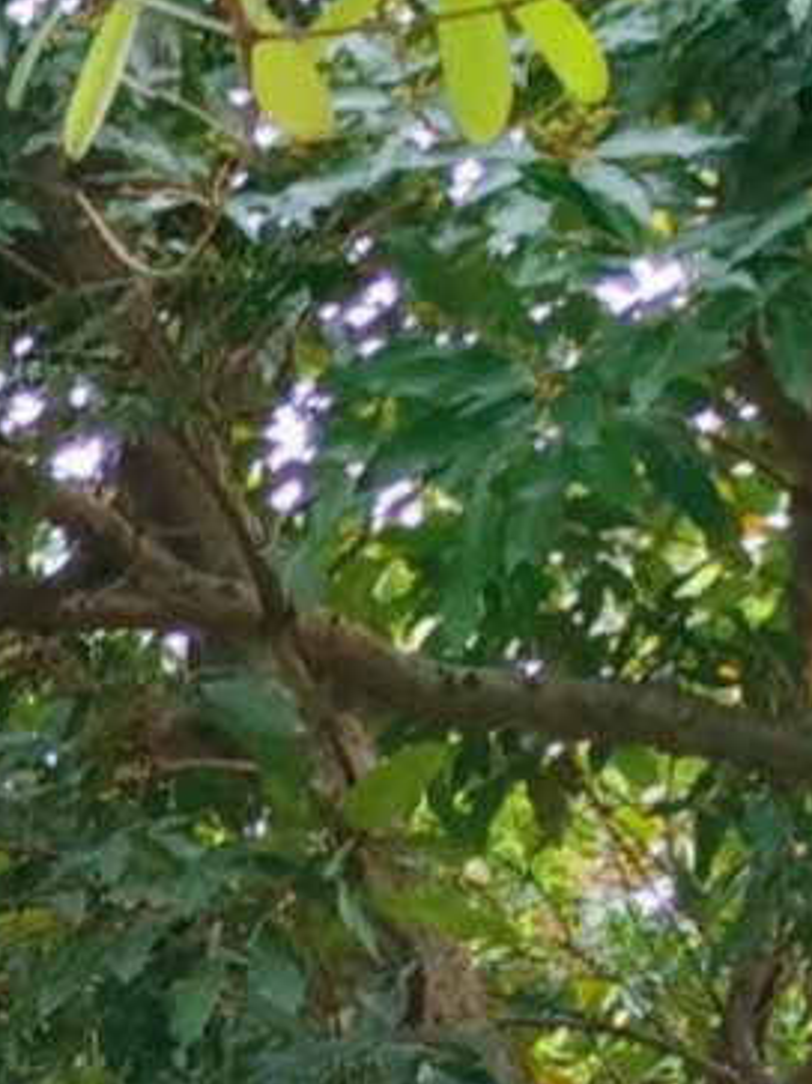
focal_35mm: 203
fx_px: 6353
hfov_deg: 6.3
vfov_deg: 8.9
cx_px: -2093
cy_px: 2468
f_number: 1.6
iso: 100
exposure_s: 1/50
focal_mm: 5.56
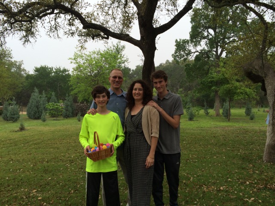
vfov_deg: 48.2
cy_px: 103
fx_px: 230
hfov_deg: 61.7
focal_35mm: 29
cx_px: 138
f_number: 2.2
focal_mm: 4.15
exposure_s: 1/578
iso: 32
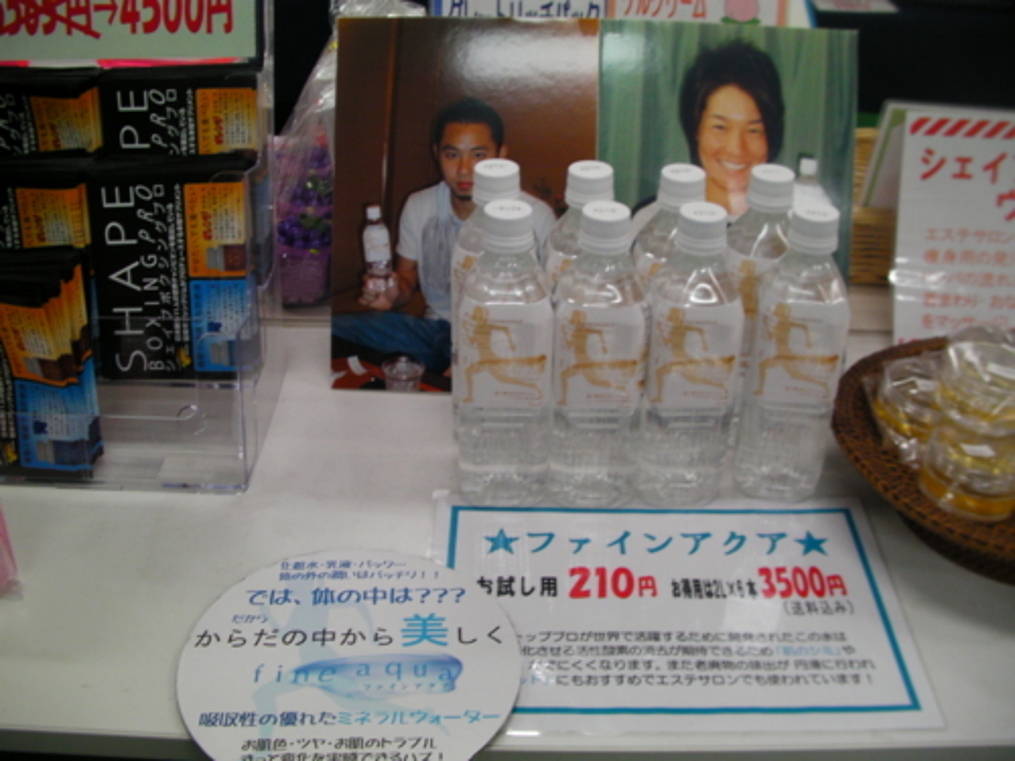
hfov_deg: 49.0
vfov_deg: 37.7
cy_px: 380
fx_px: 1114
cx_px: 508
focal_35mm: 38
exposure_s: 1/30
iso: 133
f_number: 3.5
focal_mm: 6.3
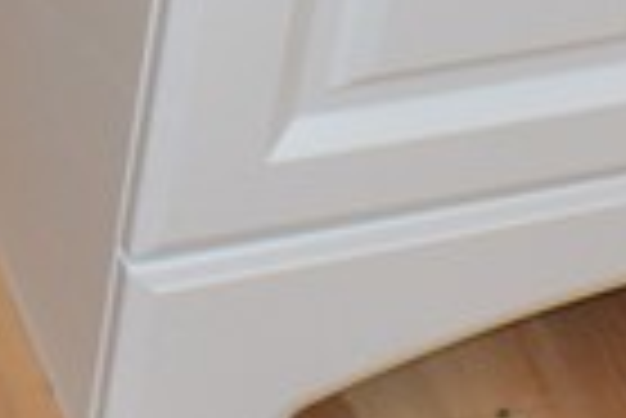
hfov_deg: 6.2
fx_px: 5709
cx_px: -376
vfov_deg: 4.1
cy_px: -519
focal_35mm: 328
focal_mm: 28
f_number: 4.5
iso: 1000
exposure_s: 1/60
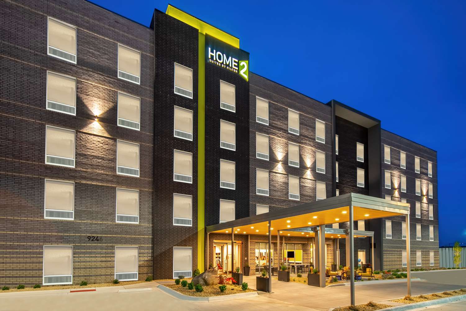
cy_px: 156
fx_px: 233
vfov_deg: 67.4
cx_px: 233
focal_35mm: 18
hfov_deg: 90.0
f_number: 7.1
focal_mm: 12
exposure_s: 1/20
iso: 250
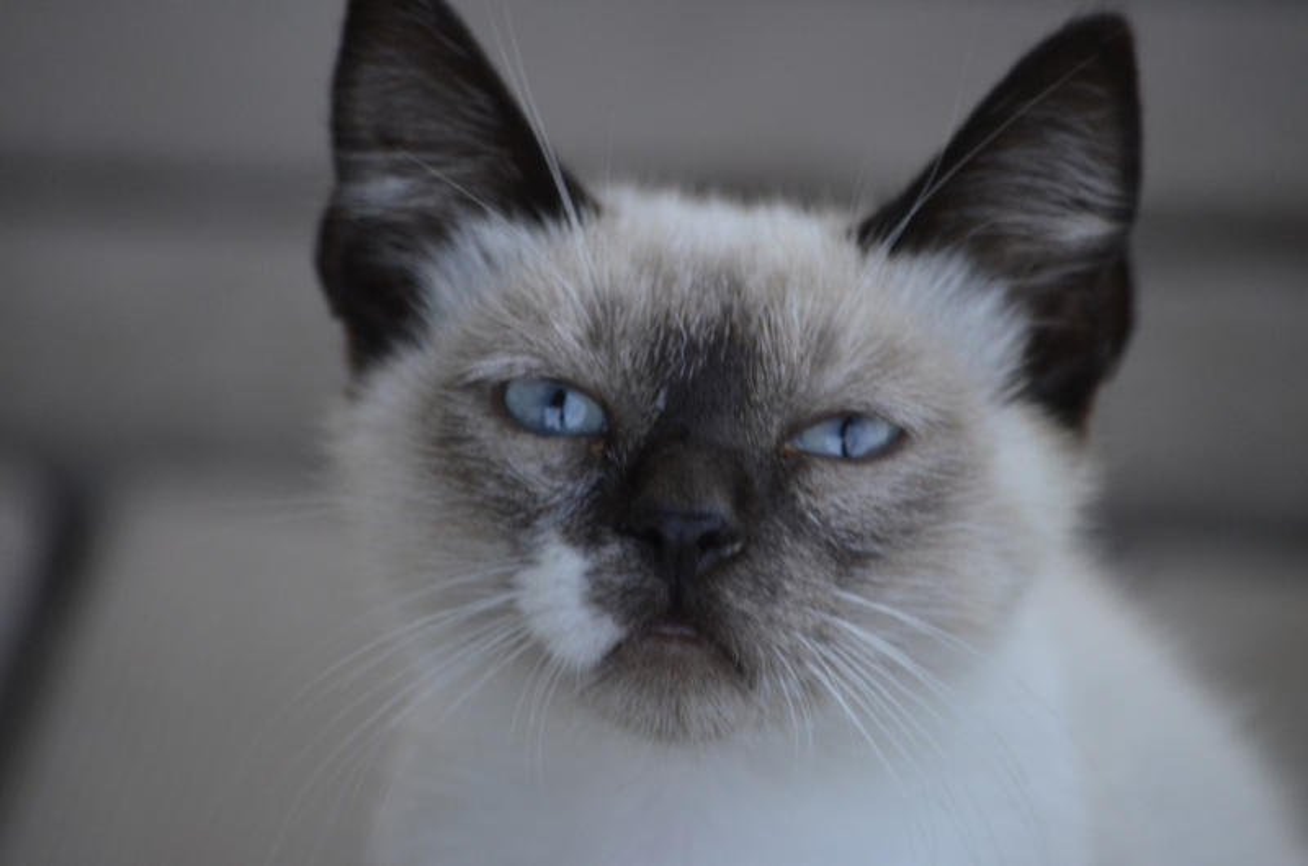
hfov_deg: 5.3
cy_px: 433
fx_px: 14142
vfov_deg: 3.5
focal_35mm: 390
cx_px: 654
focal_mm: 260
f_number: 5.6
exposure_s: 1/160
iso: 1600
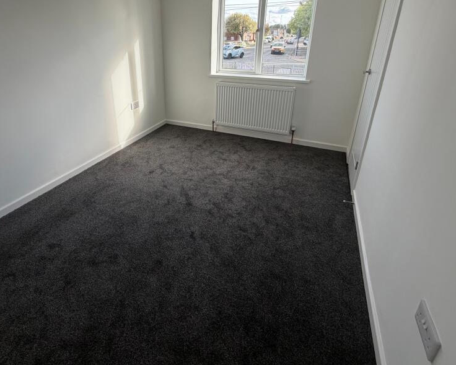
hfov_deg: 82.7
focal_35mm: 19
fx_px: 256
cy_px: 128
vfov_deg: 69.3
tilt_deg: -20.2
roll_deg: +0.8
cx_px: 193
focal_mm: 2.22
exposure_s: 1/121
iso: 50
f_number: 2.2
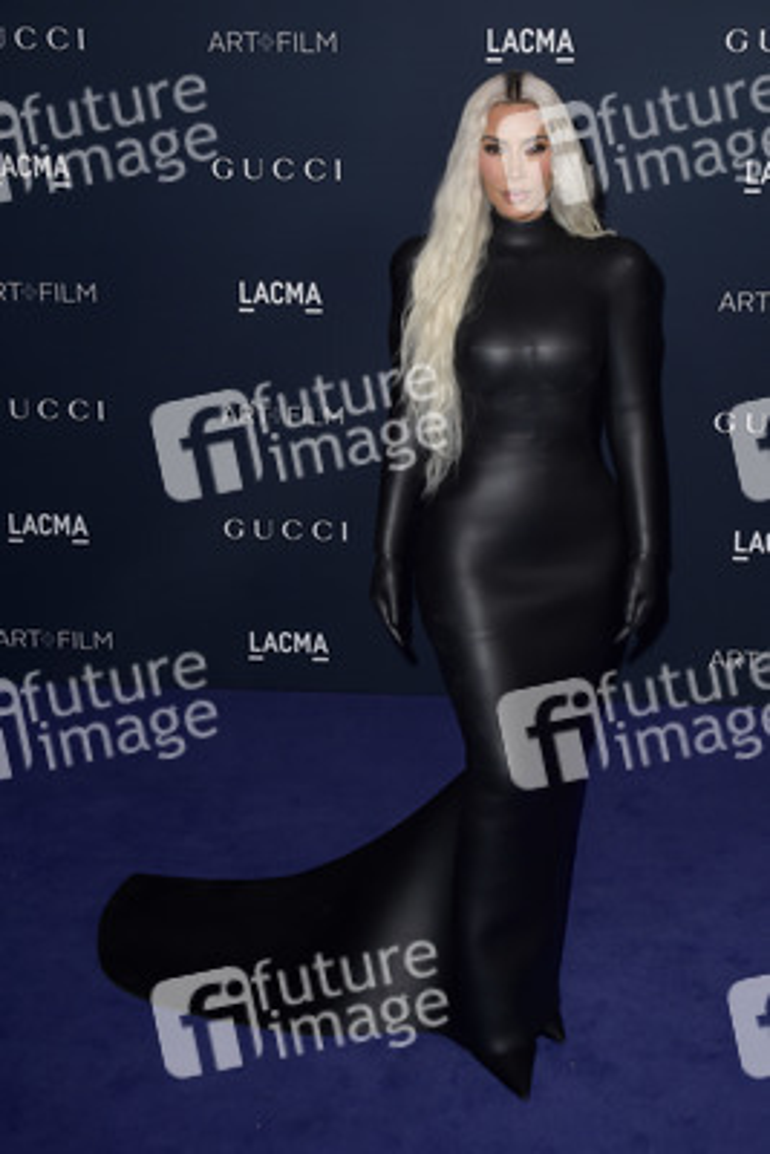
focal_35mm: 44
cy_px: 577
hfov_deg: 30.5
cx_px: 385
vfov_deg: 44.5
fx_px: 1410
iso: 500
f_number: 6.3
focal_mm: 44
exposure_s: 1/250
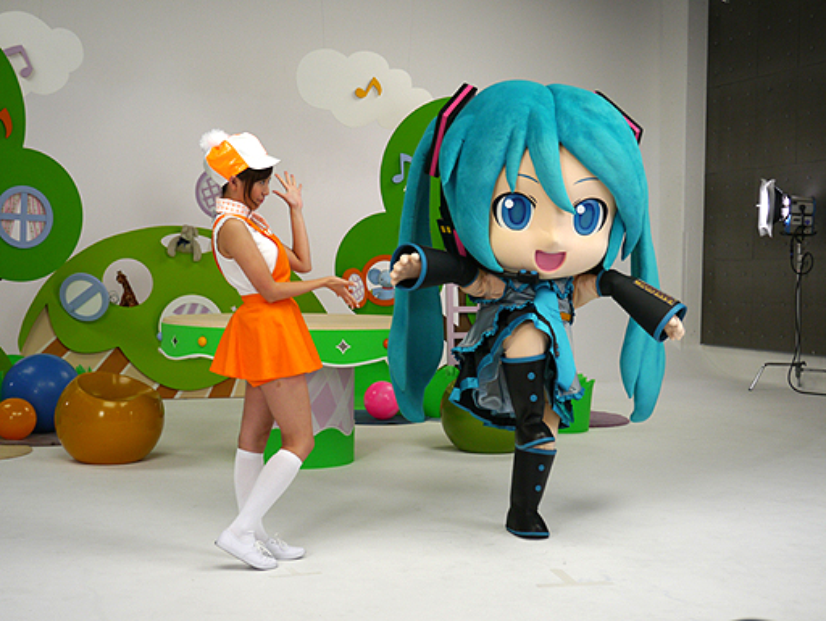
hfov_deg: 38.2
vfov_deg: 29.2
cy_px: 310
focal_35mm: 50
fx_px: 1194
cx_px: 413
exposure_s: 1/250
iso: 250
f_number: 4.9
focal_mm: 25
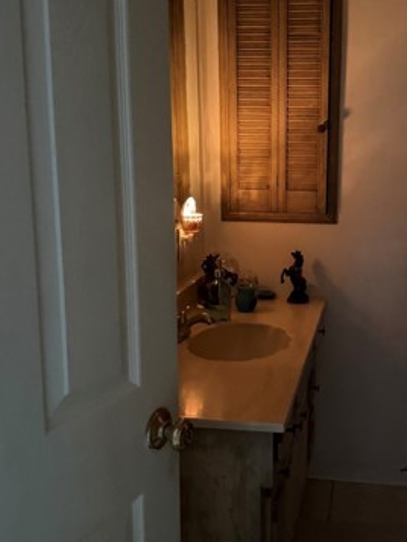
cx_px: 293
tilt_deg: -9.4
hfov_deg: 33.1
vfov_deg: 43.8
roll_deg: +1.2
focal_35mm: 43
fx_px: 674
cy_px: 275
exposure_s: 1/30
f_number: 1.78
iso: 1600
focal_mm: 6.76
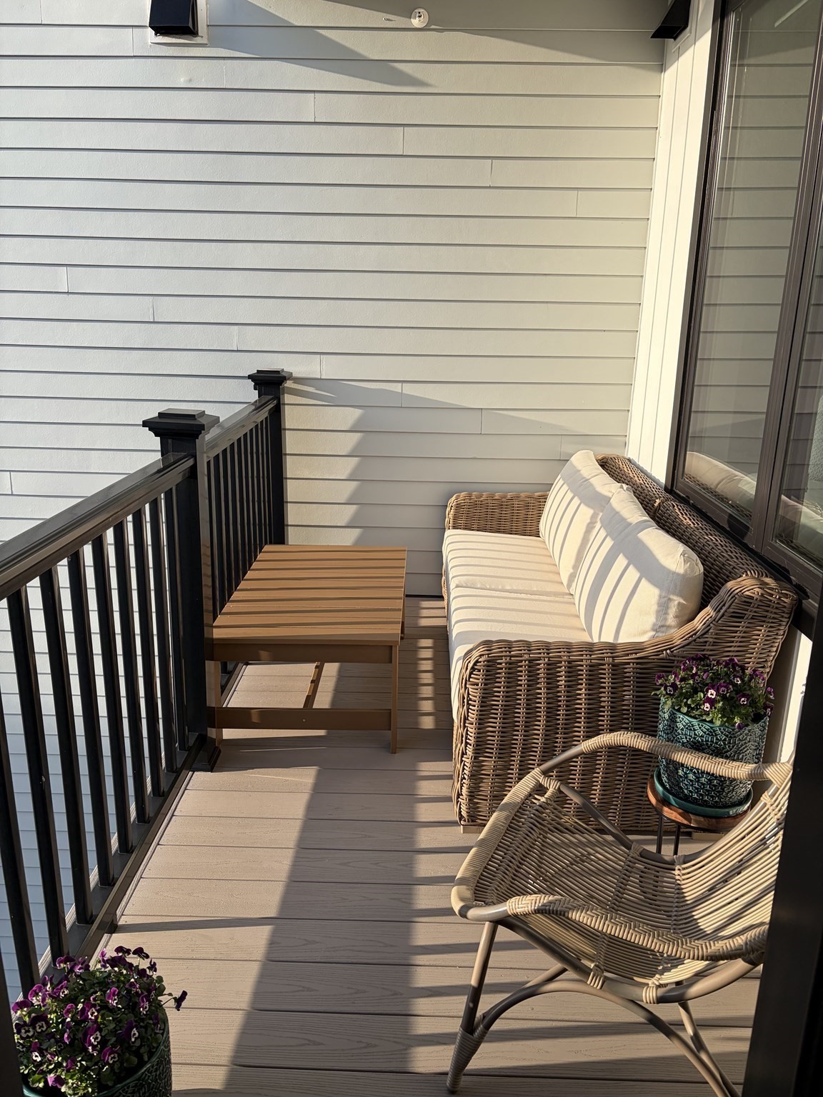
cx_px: 412
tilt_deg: -16.4
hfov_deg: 53.1
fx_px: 824
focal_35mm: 26
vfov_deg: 67.3
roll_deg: -0.9
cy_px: 548
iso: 64
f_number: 1.6
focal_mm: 5.96
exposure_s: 1/1667
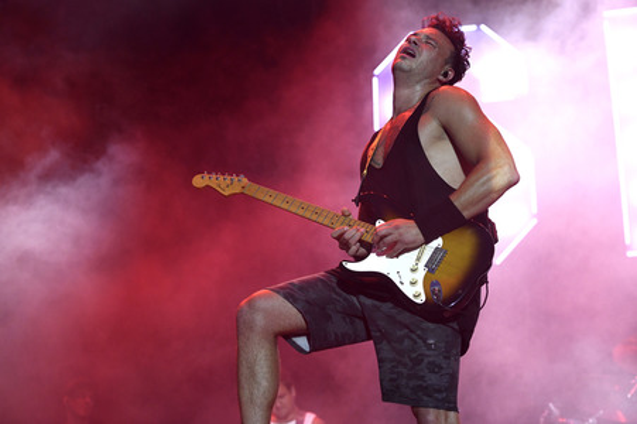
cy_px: 212
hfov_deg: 28.9
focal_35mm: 70
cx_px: 318
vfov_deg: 19.4
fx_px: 1238
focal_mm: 70
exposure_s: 1/800
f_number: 4
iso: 1600
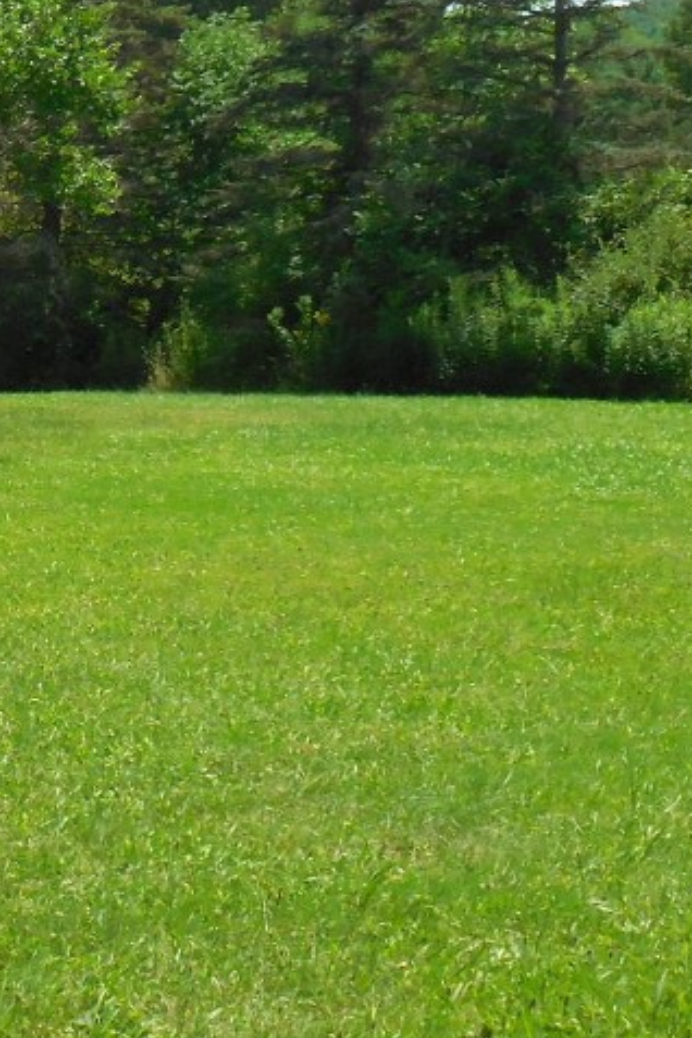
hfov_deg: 14.9
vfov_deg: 23.4
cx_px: -259
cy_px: 448
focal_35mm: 87
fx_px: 2508
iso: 400
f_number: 12.7
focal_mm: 6.9
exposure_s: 1/200
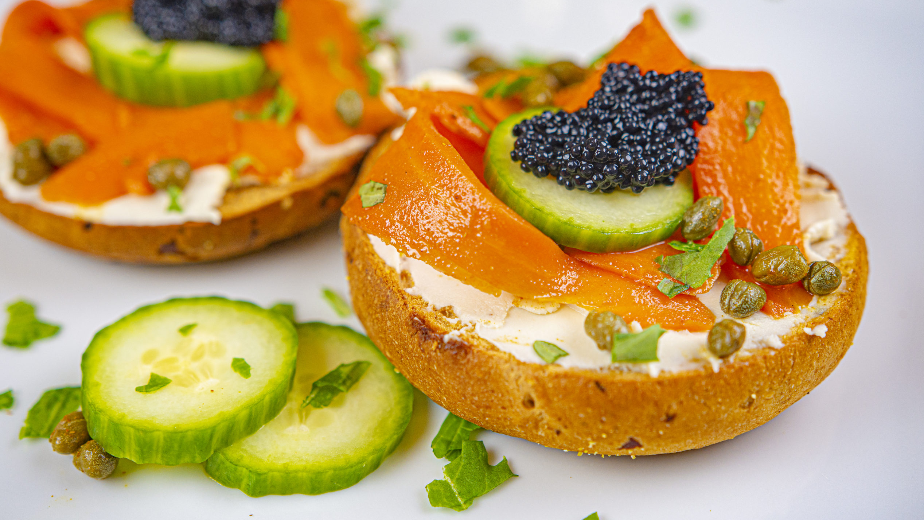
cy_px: 216
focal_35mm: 56
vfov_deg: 21.6
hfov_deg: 37.5
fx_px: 1361
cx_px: 464
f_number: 2.5
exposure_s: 1/500
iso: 250
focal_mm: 35
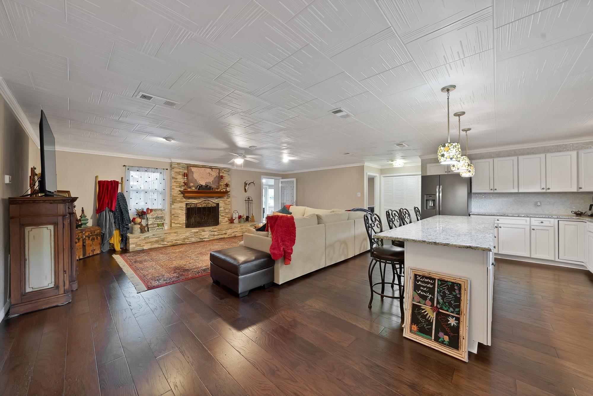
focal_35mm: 12
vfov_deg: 90.1
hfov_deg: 112.6
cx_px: 296
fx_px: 198
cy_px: 198
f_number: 9
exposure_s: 2
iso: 640
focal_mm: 12
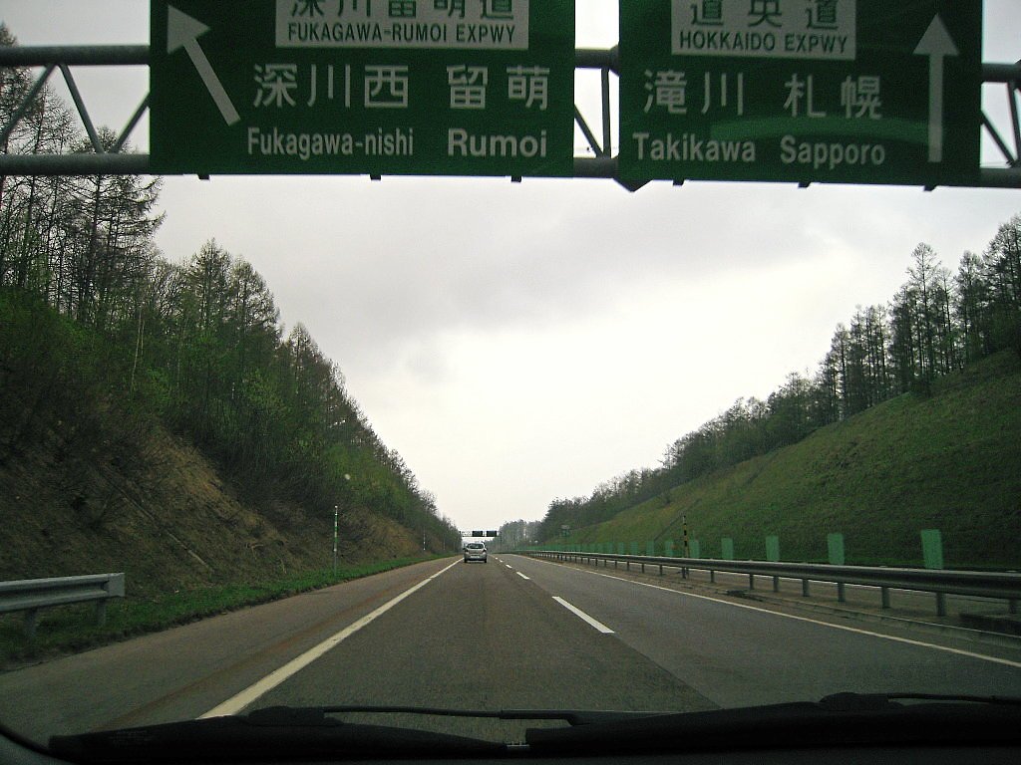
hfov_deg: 63.4
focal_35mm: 28
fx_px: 826
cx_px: 510
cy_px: 382
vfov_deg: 49.7
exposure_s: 1/400
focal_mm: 5
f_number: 5.4
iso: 100
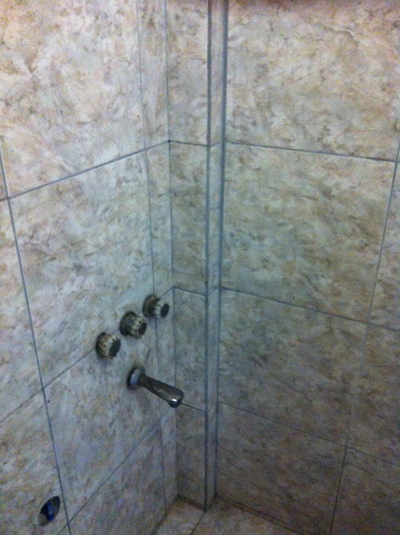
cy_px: 268
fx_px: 541
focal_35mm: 35
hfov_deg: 40.6
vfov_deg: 52.7
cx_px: 200
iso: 640
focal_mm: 3.85
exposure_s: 1/15
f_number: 2.8
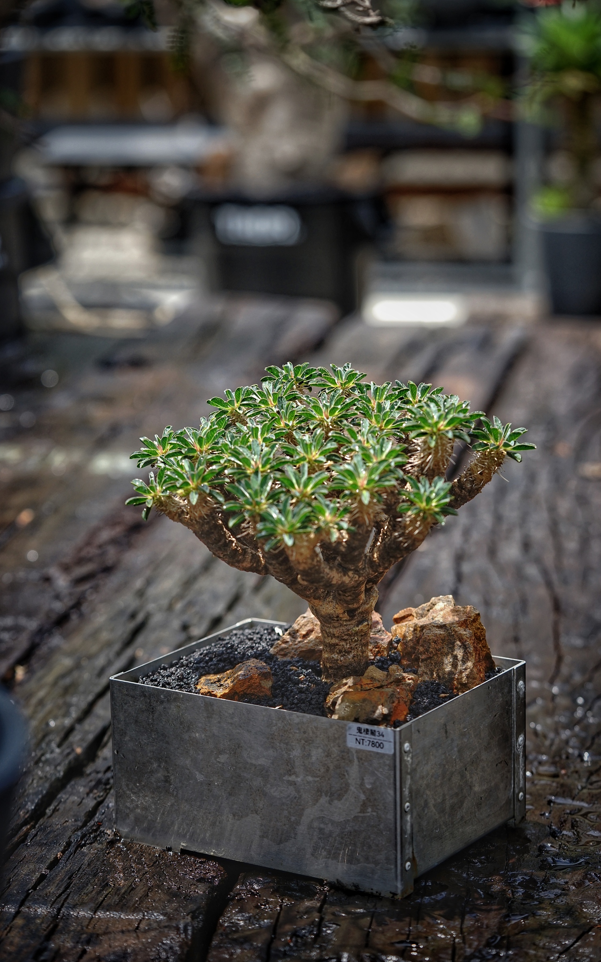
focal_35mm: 92
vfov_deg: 22.6
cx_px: 311
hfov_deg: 14.2
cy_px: 482
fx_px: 2411
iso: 400
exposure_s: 1/1250
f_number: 4
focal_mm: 90
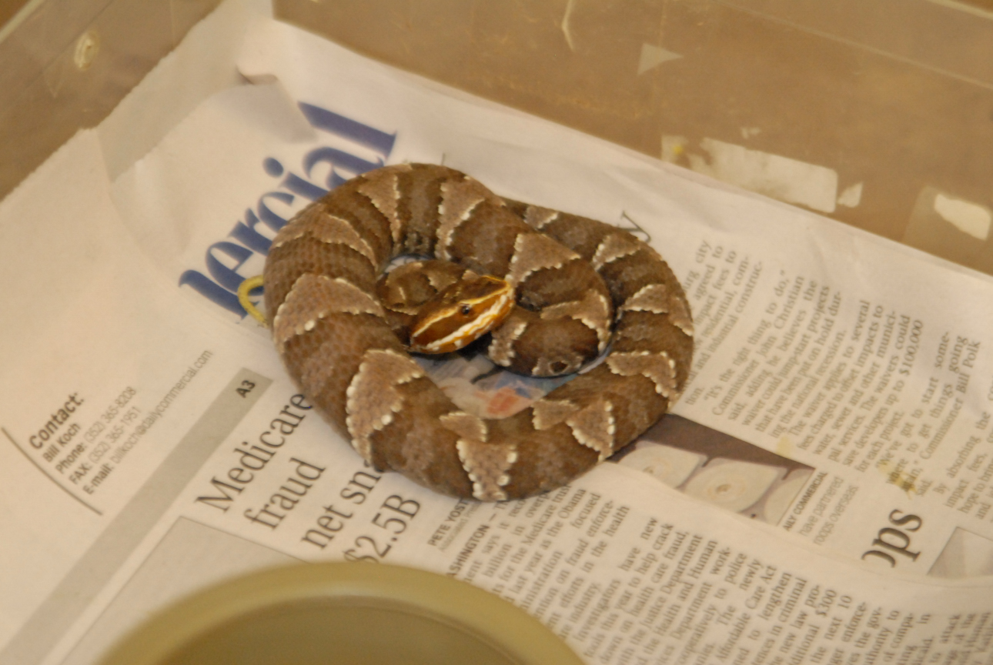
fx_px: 3107
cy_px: 332
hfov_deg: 18.2
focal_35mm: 112
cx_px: 496
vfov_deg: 12.2
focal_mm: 75
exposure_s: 1/50
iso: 1100
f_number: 3.2
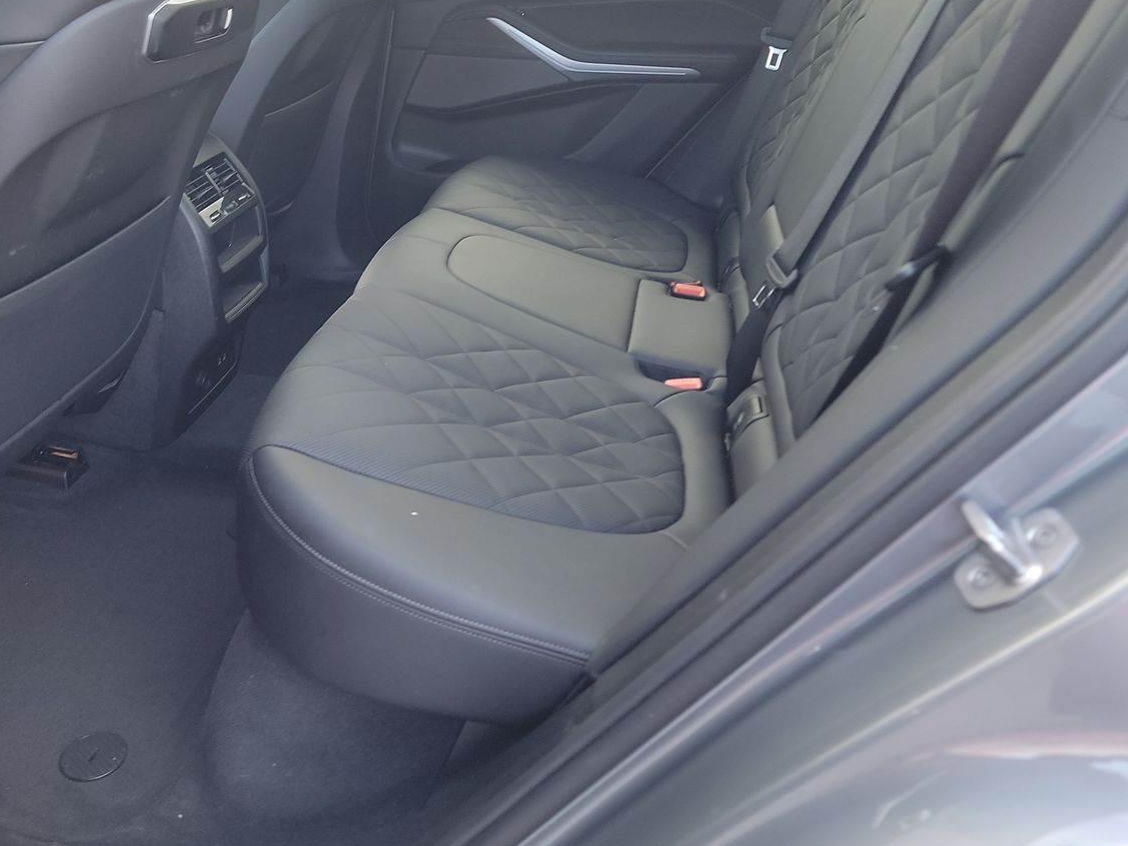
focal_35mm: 34
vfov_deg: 41.1
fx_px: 1108
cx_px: 441
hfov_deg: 53.5
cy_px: 257
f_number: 1.8
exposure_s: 1/59
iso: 184
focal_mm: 6.7
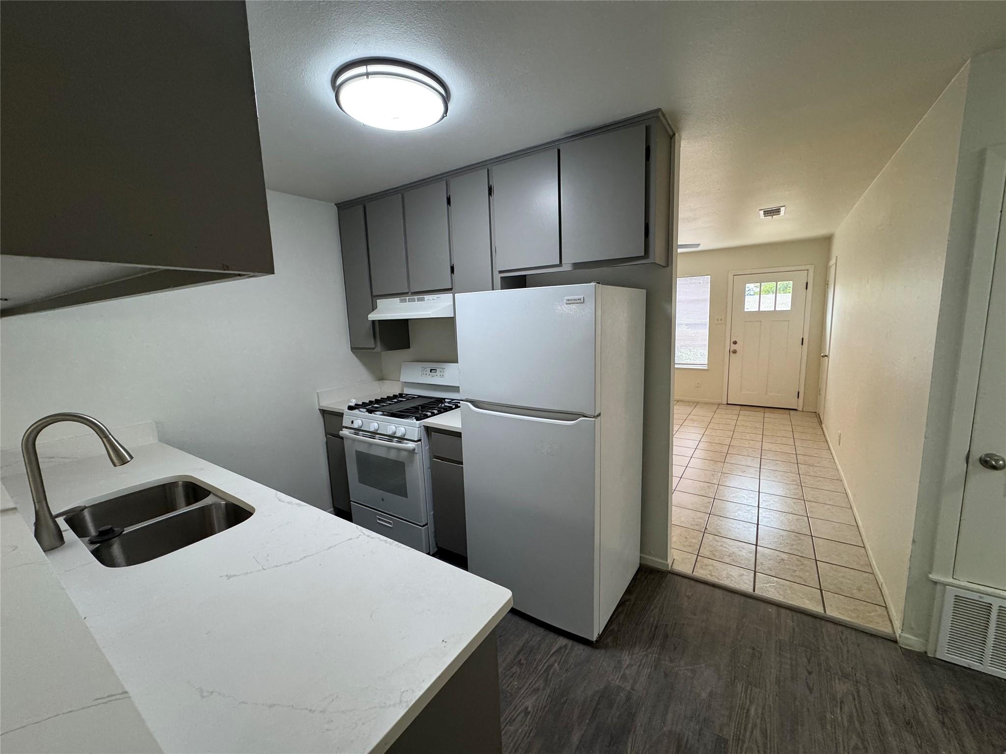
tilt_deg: -7.8
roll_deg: +1.9
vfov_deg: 85.7
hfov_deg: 102.1
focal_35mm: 14
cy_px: 377
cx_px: 503
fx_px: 407
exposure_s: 1/120
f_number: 2.2
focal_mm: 2.22
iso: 160
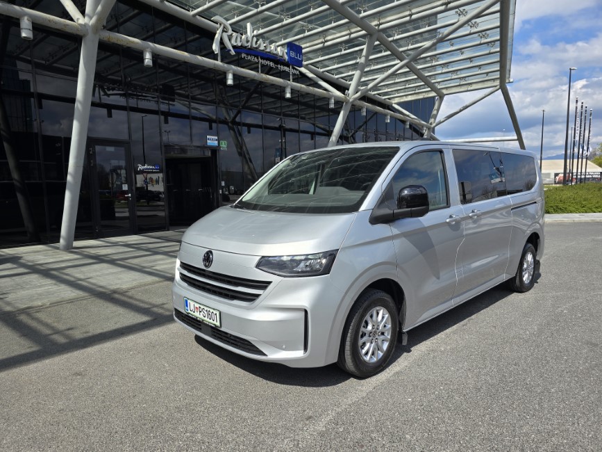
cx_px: 301
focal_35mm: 23
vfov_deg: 58.9
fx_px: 400
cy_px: 226
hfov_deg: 73.9
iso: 12
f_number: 1.7
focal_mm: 6.3
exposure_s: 1/682
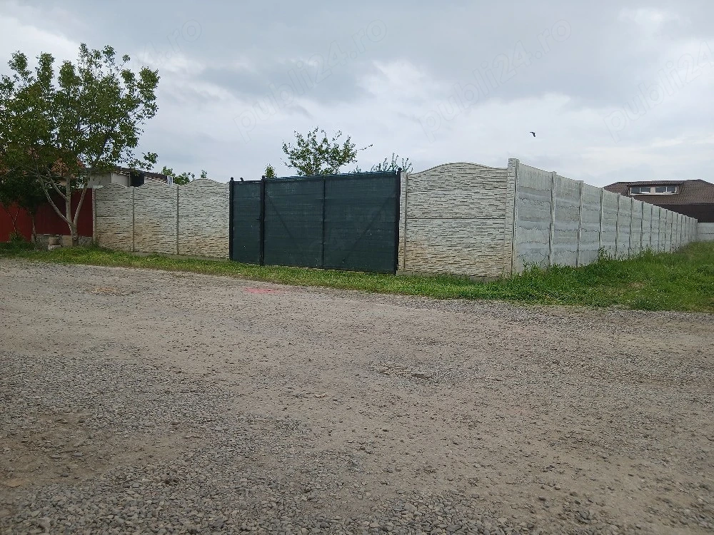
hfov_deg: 67.3
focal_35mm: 26
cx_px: 357
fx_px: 536
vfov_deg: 53.1
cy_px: 268
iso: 20
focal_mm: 3.98
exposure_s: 1/345
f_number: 1.8
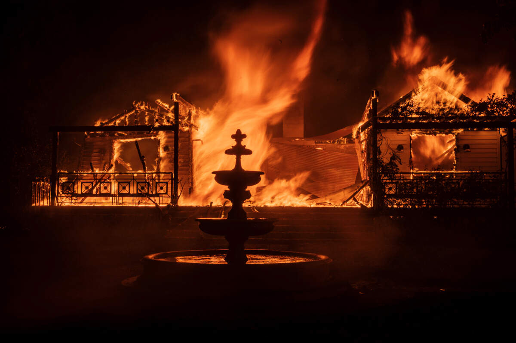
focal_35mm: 42
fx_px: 601
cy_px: 172
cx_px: 258
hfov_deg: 46.4
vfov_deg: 31.8
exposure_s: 1/13
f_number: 22
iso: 50
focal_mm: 42
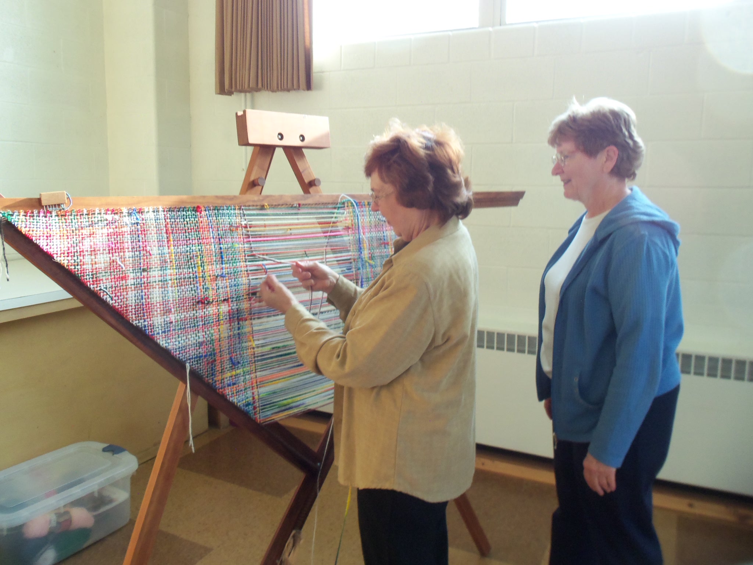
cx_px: 376
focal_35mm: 29
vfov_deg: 48.2
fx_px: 631
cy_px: 282
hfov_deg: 61.7
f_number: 3.4
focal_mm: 5.2
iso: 125
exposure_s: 1/30
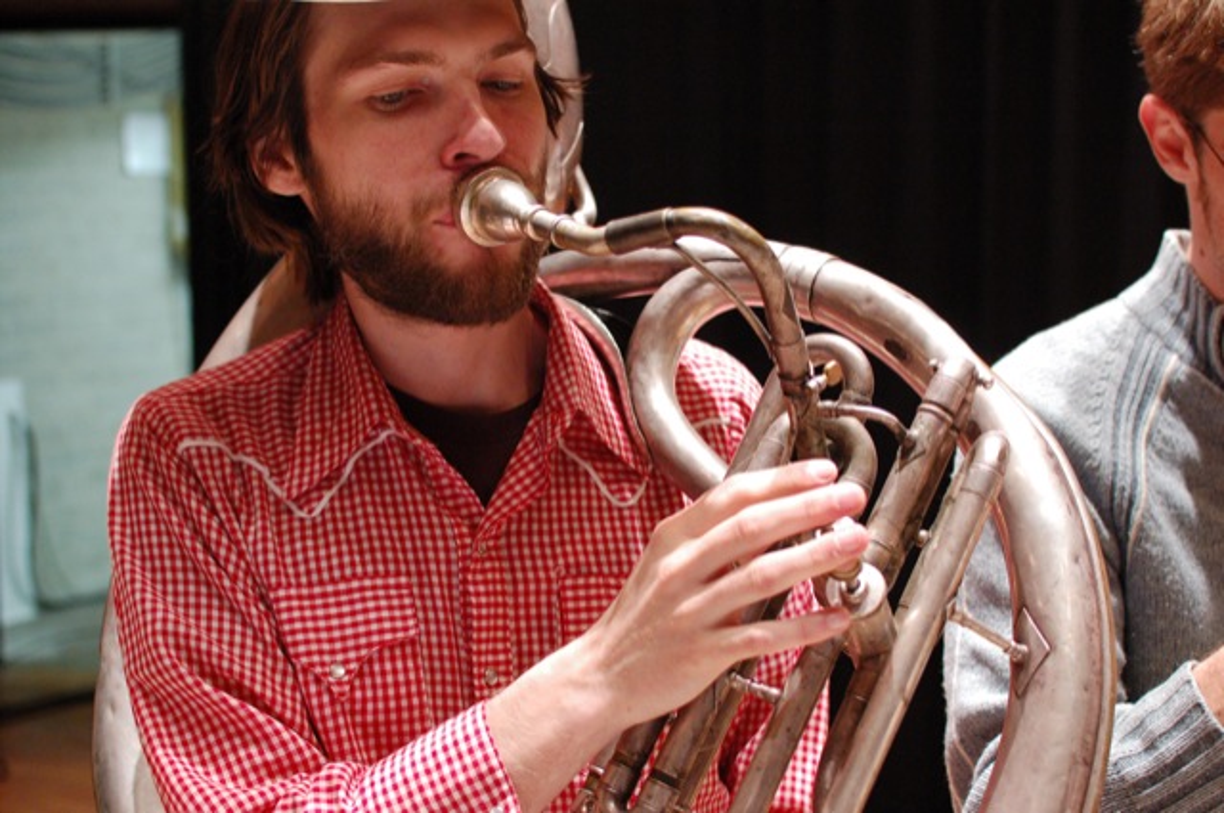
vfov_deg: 25.7
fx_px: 1783
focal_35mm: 52
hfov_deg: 37.9
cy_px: 406
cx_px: 612
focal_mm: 35
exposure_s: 1/50
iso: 1600
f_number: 3.5
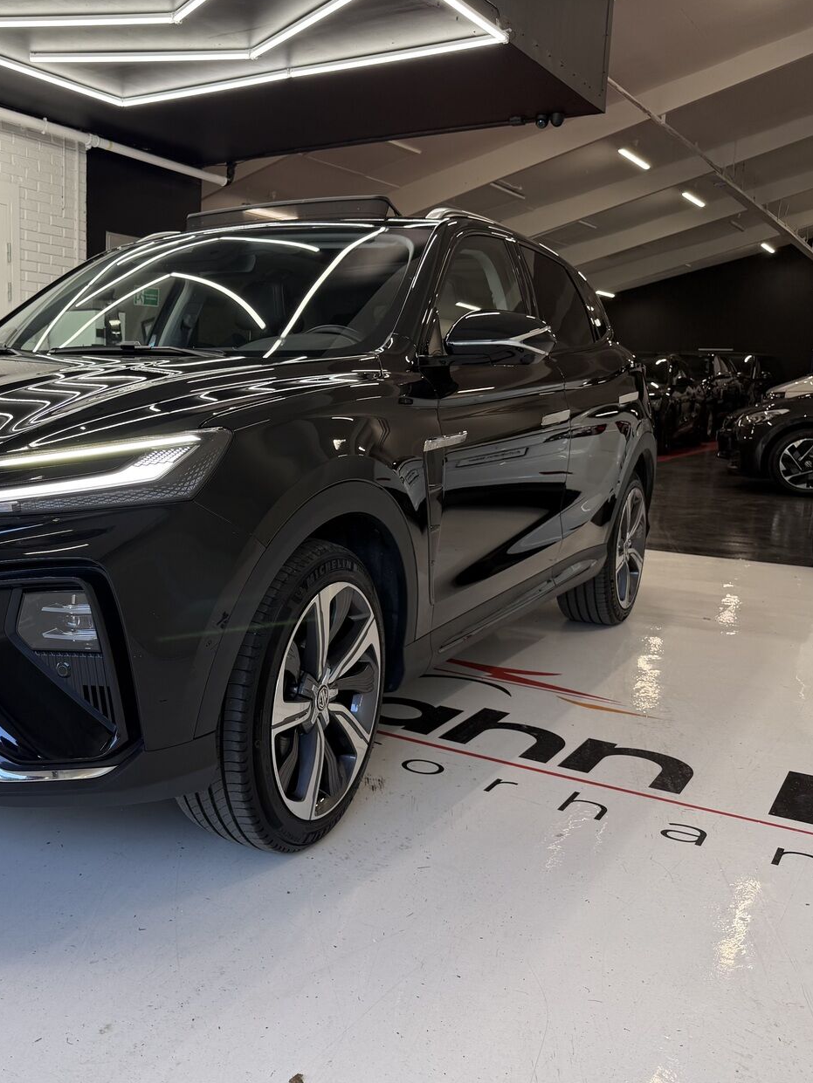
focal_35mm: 33
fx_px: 1033
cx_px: 166
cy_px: 538
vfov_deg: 55.3
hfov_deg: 41.2
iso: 64
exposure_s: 1/100
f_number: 1.78
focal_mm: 6.76
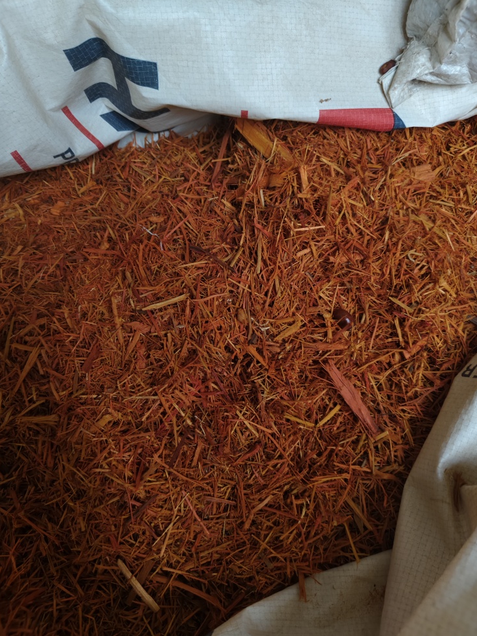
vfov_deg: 69.4
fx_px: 460
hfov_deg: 54.9
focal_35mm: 25
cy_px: 303
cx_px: 234
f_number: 1.88
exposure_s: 1/50
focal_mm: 5.56
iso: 525
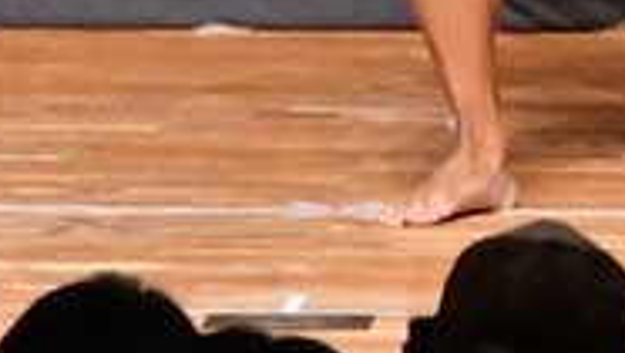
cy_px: -437
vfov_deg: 1.0
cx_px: 607
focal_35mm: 1179
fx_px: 19556
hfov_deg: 1.8
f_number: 5.6
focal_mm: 180
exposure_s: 1/400
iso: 12800
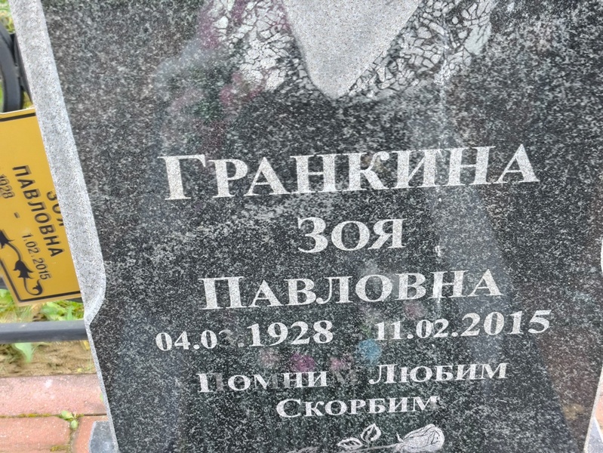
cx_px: 302
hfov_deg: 38.2
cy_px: 226
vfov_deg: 29.1
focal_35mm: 50
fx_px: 871
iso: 125
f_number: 1.7
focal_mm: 4.71
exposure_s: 1/60
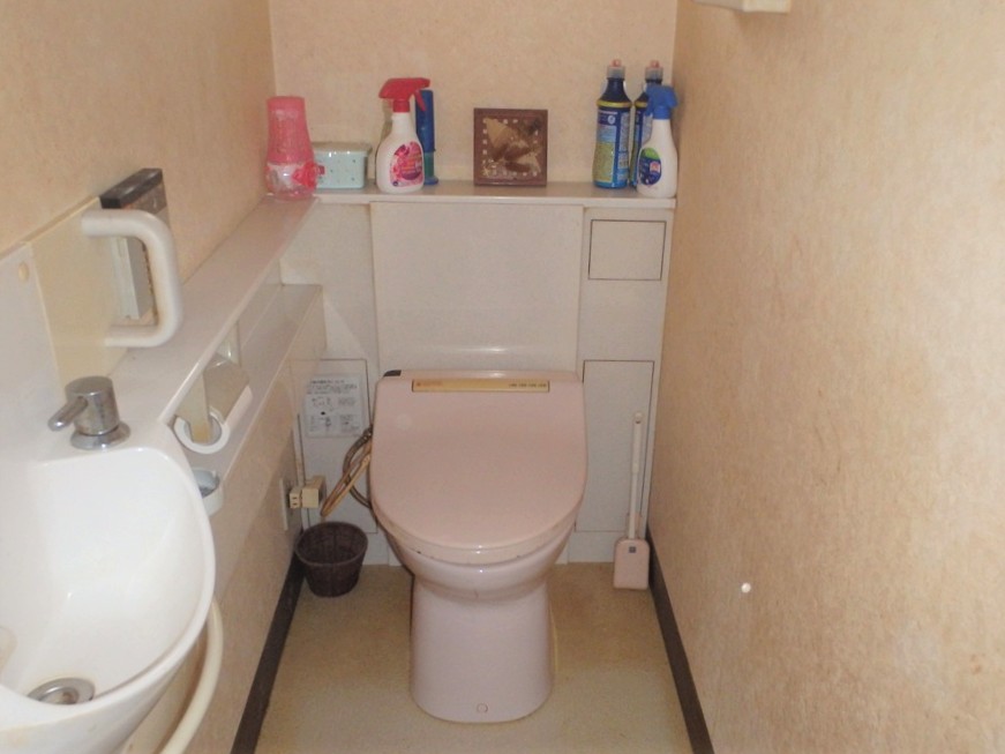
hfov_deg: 63.5
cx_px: 502
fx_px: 813
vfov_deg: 49.7
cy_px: 377
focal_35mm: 28
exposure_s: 1/30
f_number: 3.9
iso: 400
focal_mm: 5
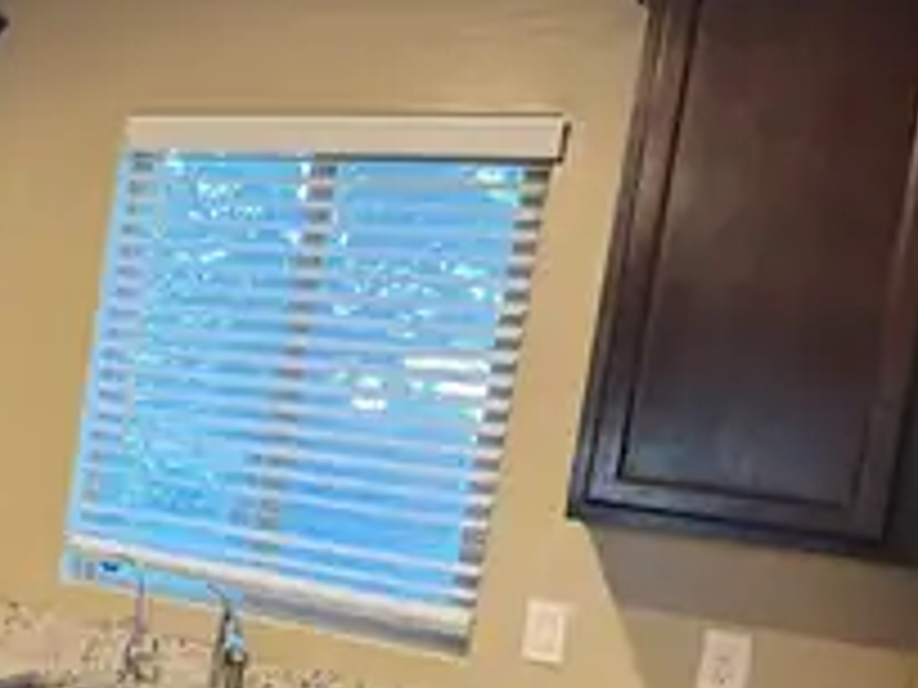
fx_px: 1246
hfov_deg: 36.8
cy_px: 517
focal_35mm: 47
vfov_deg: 30.4
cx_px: 27
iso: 400
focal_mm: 6.76
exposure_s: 1/60
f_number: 1.78
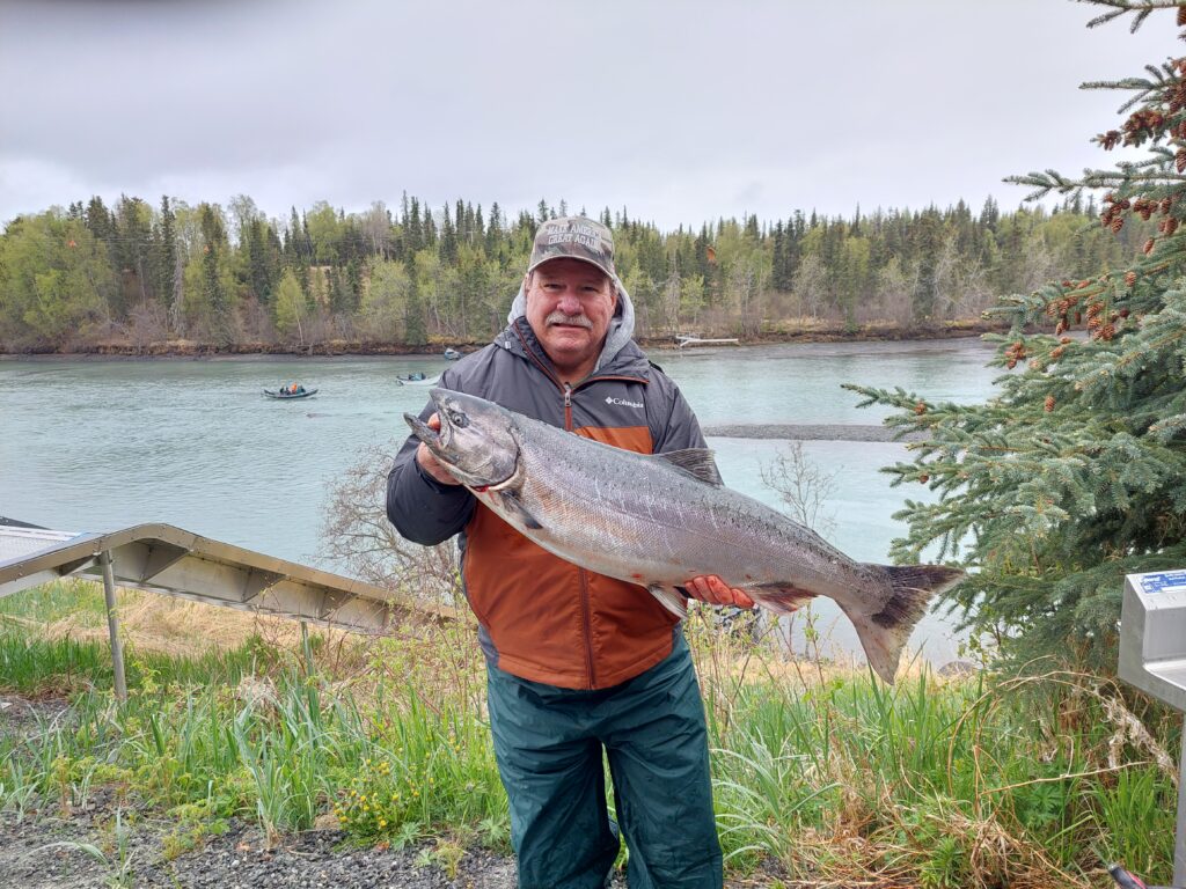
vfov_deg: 56.8
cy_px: 444
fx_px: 822
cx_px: 593
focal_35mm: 24
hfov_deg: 71.6
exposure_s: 1/120
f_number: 1.8
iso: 80
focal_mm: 5.23
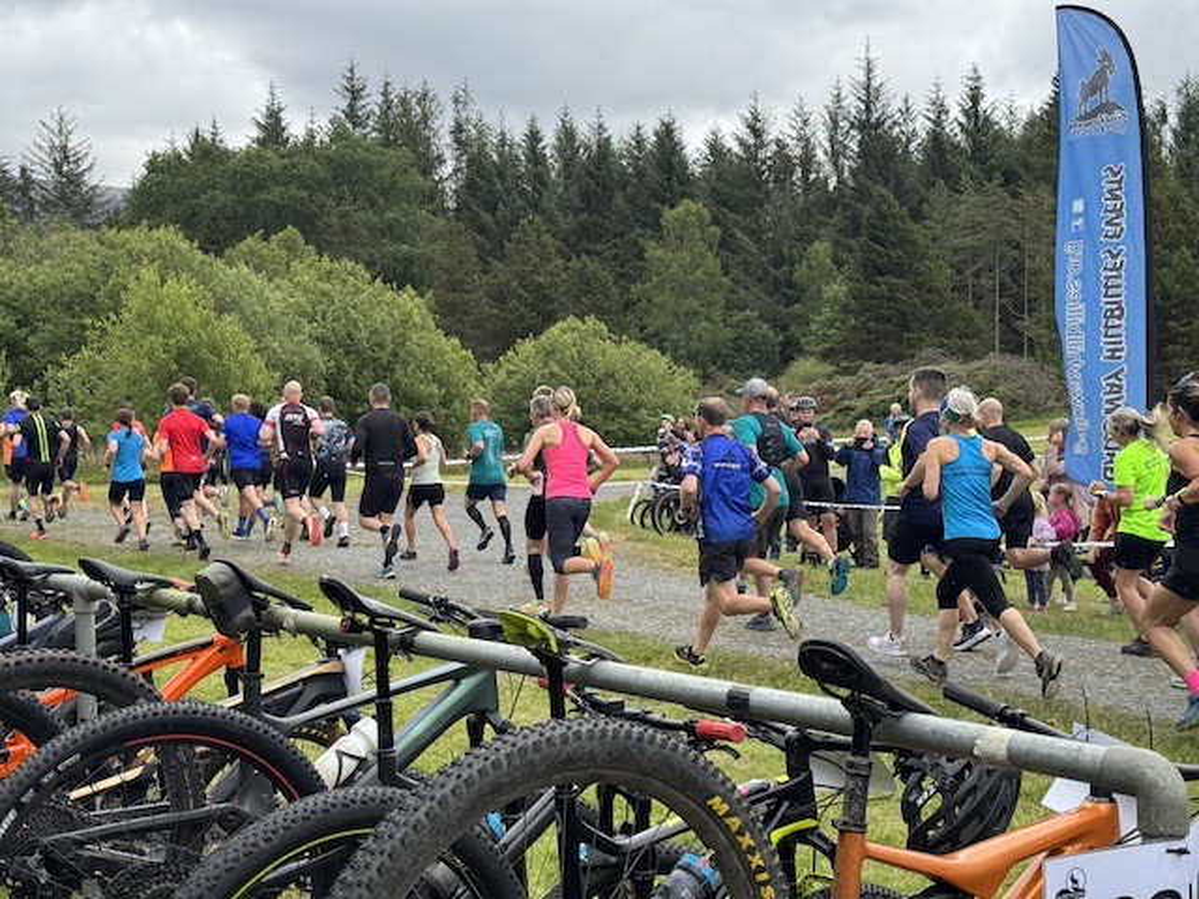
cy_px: 450
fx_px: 1663
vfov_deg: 30.3
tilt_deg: -3.6
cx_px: 600
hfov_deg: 39.7
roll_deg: +1.3
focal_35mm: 48
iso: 64
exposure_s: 1/1524
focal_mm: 6.76
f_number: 1.78
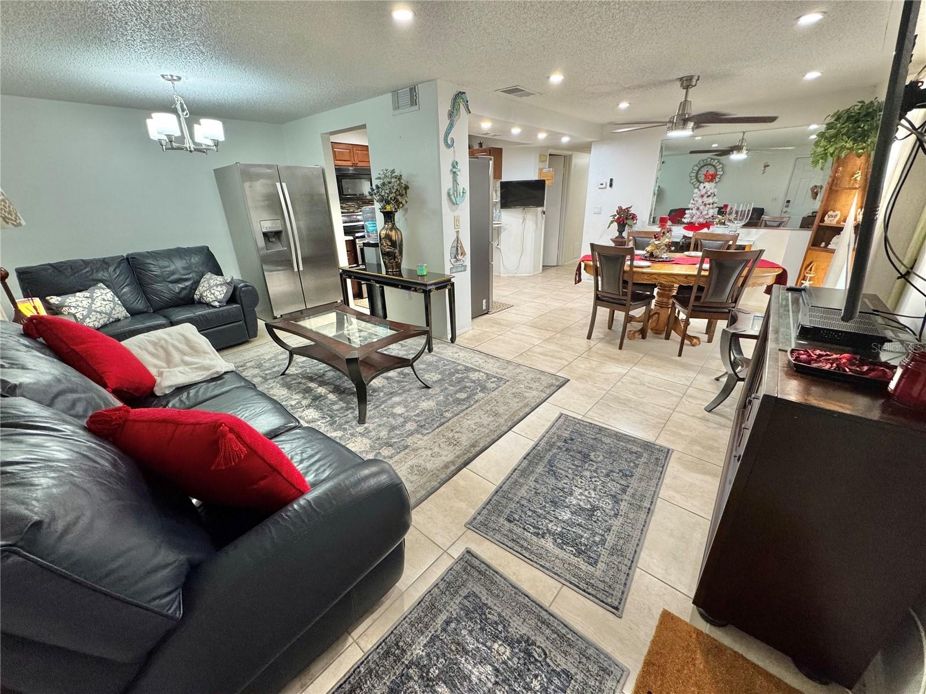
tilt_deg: -23.0
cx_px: 463
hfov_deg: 102.1
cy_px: 347
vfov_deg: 85.7
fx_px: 375
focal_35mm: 14
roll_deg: +1.1
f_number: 2.2
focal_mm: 2.22
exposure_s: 1/60
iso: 200
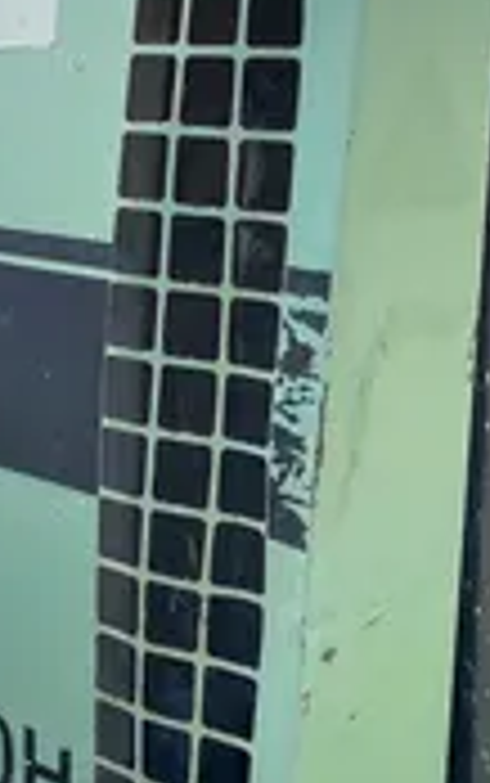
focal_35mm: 87
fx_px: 1856
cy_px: 533
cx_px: 45
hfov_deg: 14.9
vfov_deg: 23.7
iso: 32
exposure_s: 1/1276
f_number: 1.6
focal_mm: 4.2
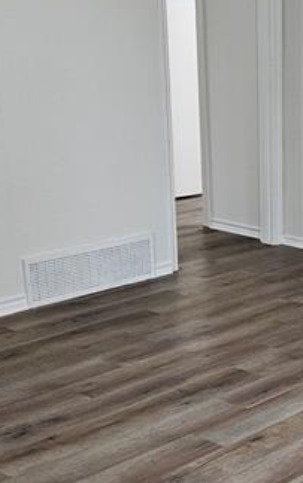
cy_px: 367
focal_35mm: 77
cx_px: 375
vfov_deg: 26.4
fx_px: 1016
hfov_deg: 16.2
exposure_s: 1/120
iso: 640
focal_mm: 5.4
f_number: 1.8
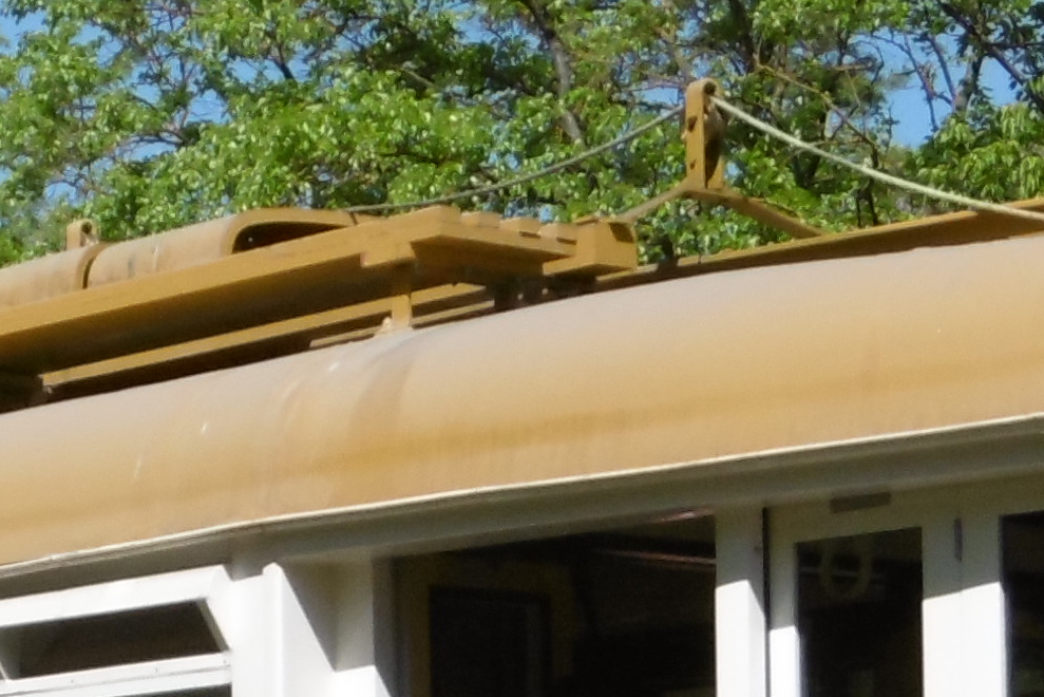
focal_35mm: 155
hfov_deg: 13.2
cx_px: 175
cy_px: 1013
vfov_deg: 8.7
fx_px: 4496
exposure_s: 1/1000
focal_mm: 5.8
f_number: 3.5
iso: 100
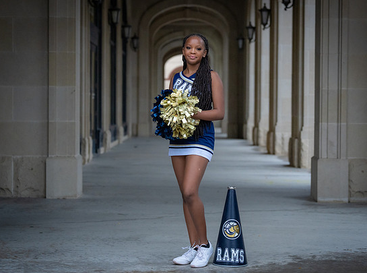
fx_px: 877
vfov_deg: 17.7
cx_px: 187
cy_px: 134
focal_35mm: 83
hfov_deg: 23.6
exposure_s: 1/250
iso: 2500
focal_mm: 70
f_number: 2.8
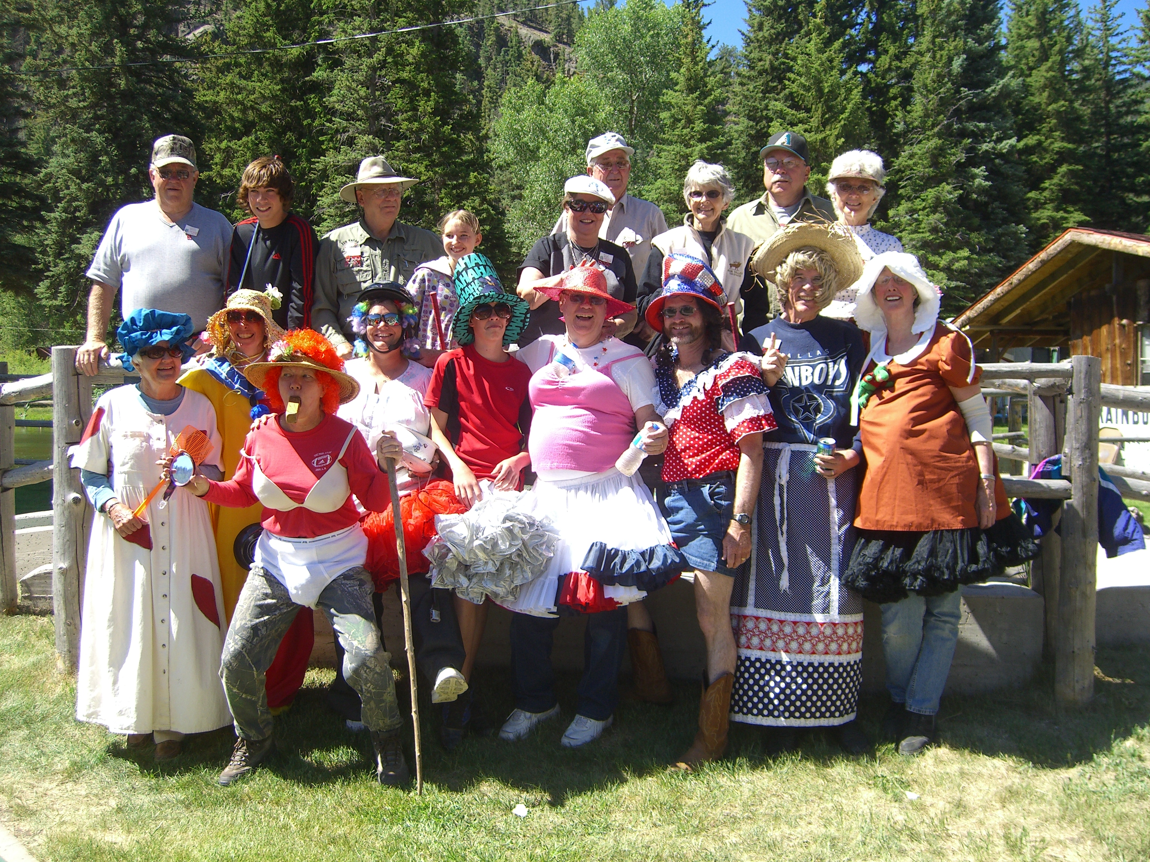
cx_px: 575
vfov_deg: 37.7
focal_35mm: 38
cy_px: 431
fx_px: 1262
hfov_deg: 49.0
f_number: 2.8
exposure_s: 1/500
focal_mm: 7.9
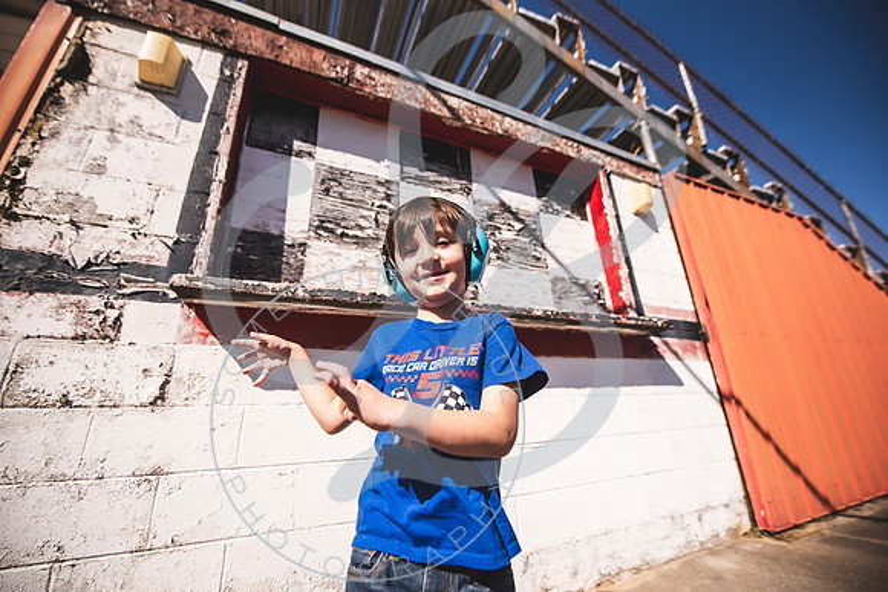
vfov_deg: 81.2
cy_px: 296
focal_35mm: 14
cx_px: 444
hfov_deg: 104.2
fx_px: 345
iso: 100
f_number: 2.8
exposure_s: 1/2500
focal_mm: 14
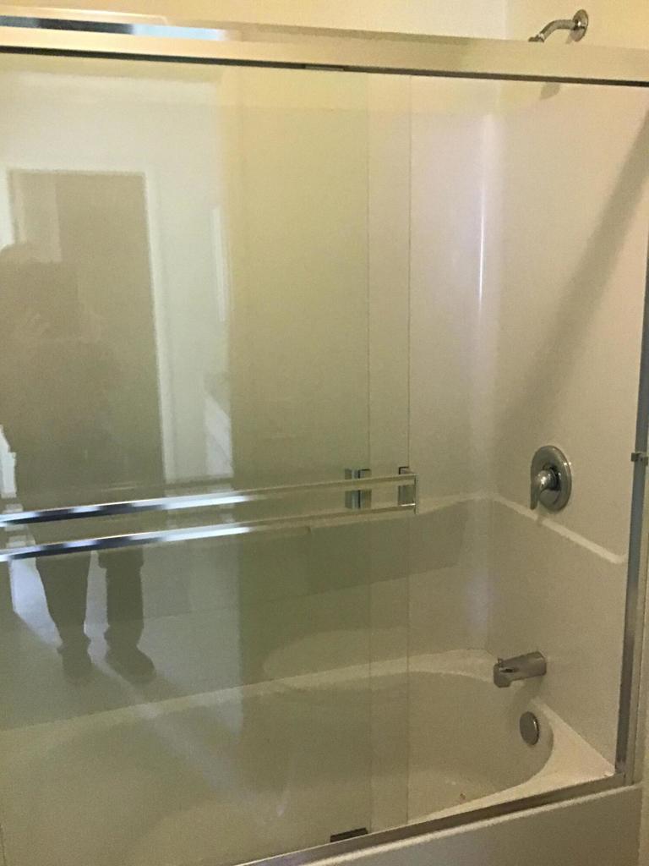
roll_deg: +1.1
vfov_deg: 58.4
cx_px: 324
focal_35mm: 31
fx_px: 775
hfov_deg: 45.4
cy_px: 433
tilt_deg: -9.9
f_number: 2.4
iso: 200
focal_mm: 3.3
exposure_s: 1/30
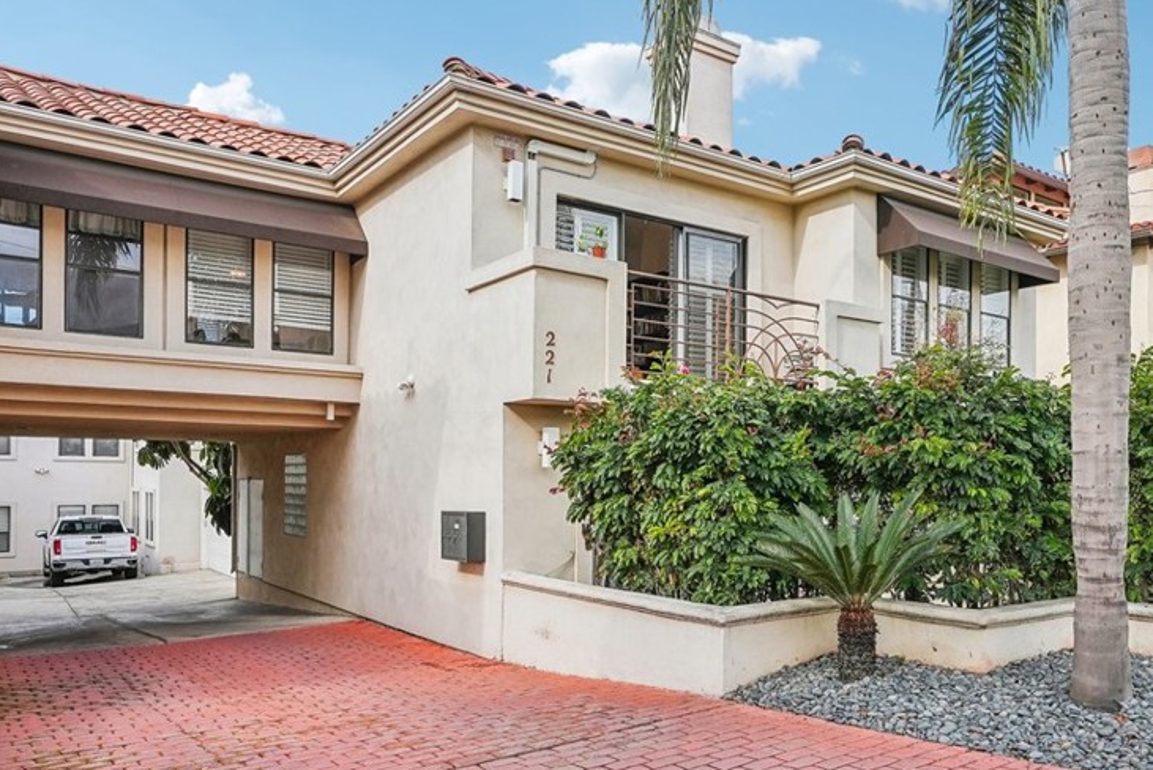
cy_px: 492
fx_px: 897
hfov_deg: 64.1
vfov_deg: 45.9
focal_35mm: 28
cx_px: 749
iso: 400
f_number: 8
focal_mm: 20
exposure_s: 1/250
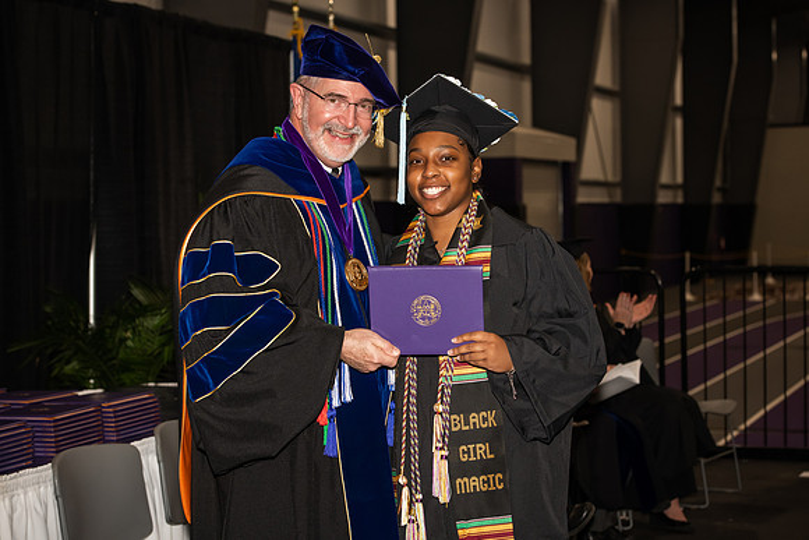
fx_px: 1798
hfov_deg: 25.4
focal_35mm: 80
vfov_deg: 17.1
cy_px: 270
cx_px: 404
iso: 1000
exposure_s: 1/200
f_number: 5.6
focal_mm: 80
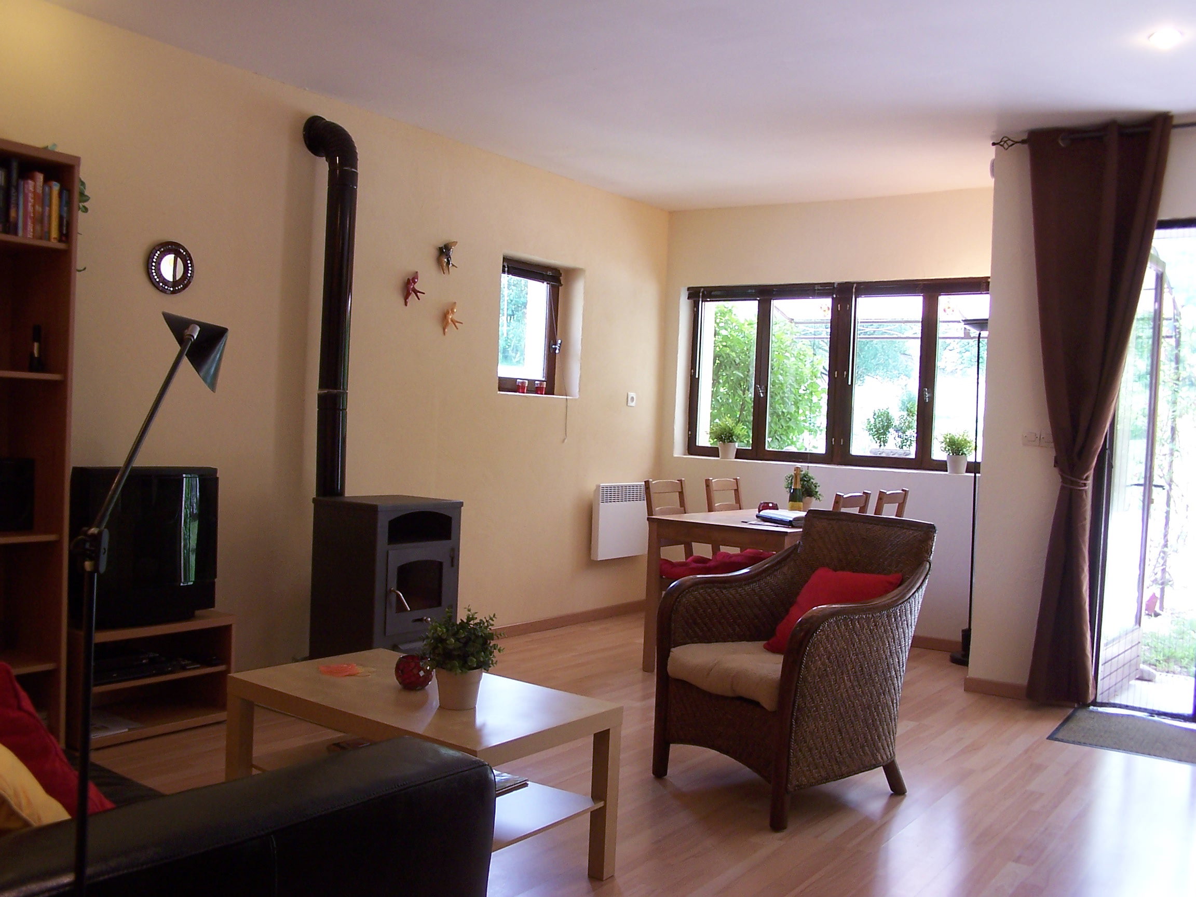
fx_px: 1658
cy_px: 448
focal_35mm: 48
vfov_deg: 30.3
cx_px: 598
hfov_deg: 39.7
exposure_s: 1/30
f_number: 3.2
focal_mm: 8
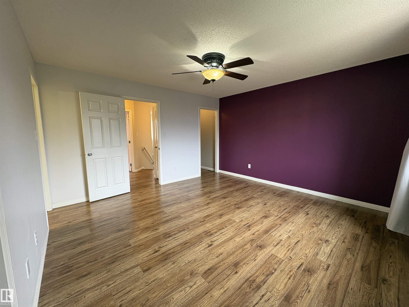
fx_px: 165
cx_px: 204
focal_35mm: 14
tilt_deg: -6.7
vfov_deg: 85.7
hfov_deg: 102.1
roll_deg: +1.0
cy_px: 154
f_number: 2.2
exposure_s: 1/60
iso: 125
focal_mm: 2.22
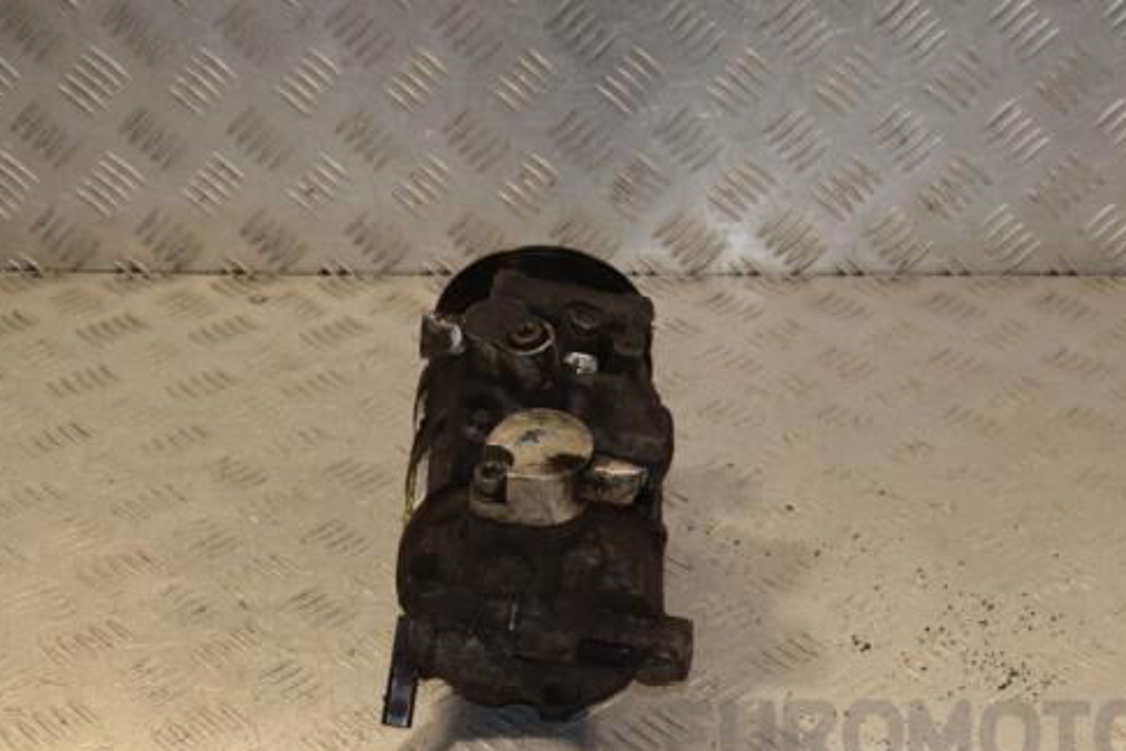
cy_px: 426
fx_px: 2314
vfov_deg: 18.4
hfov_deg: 27.3
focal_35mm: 74
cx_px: 623
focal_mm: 40
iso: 800
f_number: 9
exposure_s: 1/200
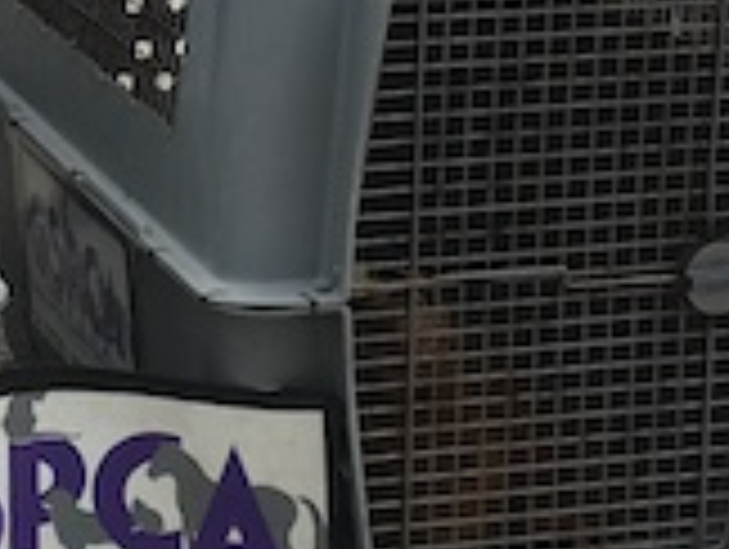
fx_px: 3016
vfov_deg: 10.1
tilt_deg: -0.5
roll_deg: +0.9
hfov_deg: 13.6
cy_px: -220
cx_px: -32
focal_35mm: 143
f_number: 2.2
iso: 25
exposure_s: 1/1451
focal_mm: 4.15
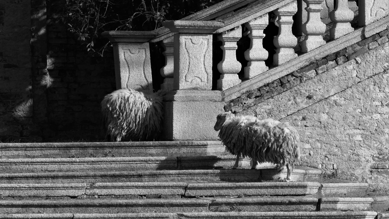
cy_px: 94
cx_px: 195
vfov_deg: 2.9
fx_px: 4332
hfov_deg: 5.1
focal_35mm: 420
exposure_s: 1/800
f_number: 4.5
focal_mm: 147.1
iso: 125
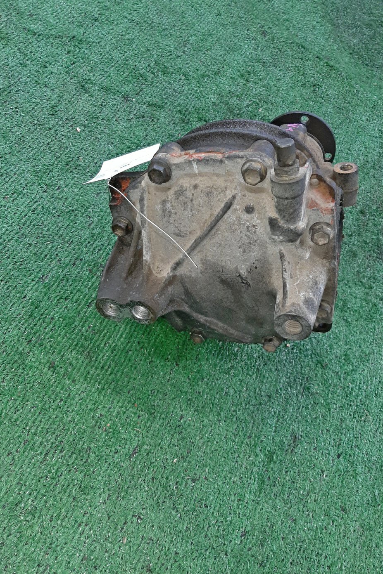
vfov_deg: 65.5
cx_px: 204
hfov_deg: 46.4
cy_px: 277
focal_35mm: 28
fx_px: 447
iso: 218
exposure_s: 1/50
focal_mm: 3.93
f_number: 1.7
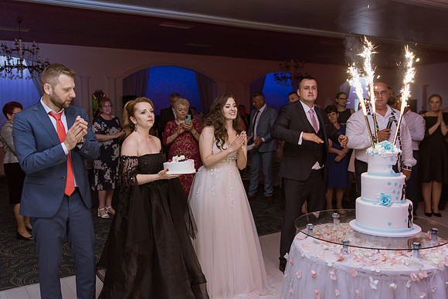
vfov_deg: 38.6
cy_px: 139
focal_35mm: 34
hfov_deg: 55.4
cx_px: 208
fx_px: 426
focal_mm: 32
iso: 1000
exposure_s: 1/125
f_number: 2.8
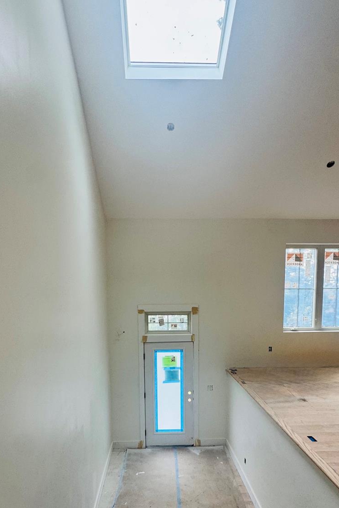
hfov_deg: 62.0
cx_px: 165
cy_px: 319
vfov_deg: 82.3
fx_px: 282
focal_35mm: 20
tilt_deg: -7.2
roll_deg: +0.1
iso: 100
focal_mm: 2.22
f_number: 2.2
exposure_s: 1/99
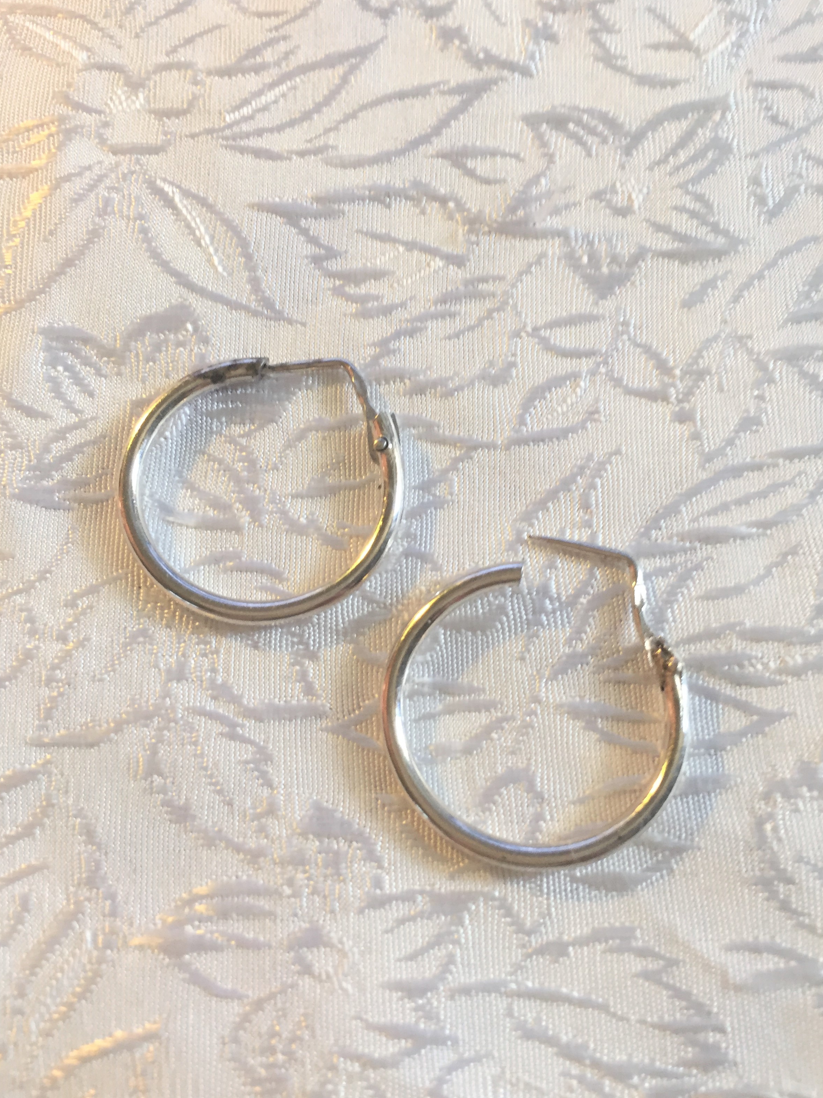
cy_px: 533
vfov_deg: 60.0
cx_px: 416
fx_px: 951
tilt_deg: -74.5
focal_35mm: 30
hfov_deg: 46.8
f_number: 2.2
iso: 100
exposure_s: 1/33
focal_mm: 4.15
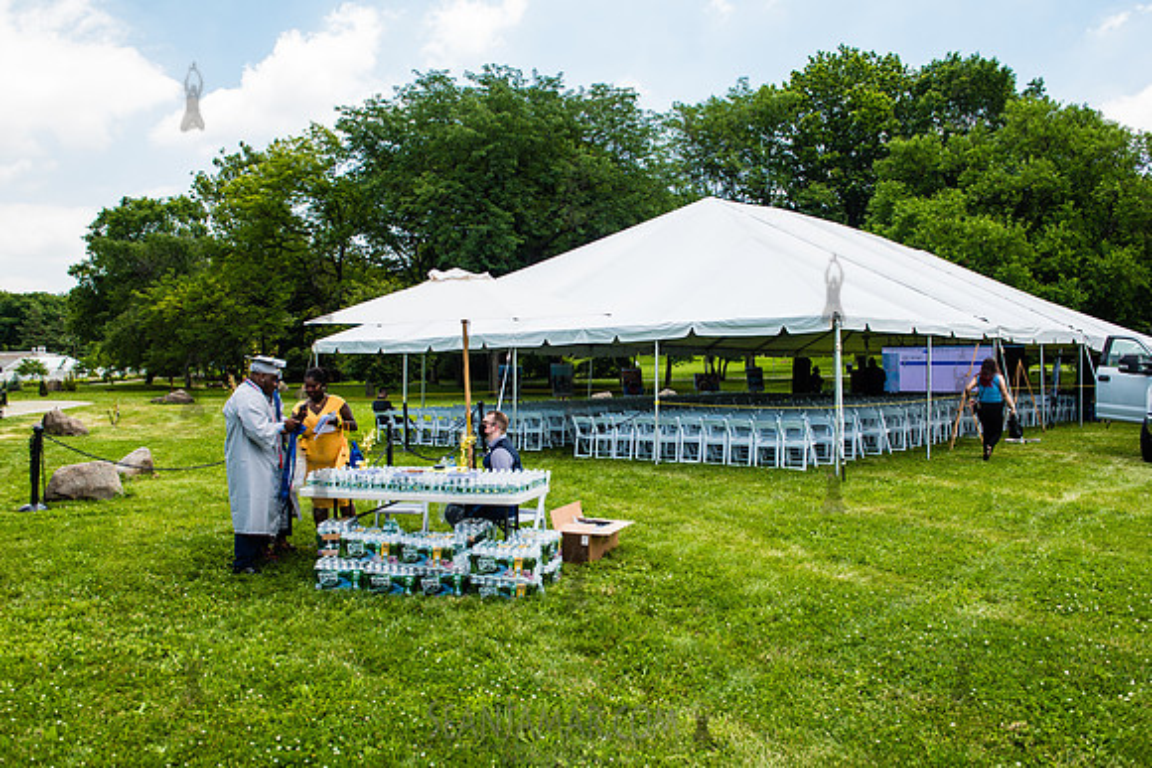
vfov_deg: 43.7
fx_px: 958
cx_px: 576
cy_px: 384
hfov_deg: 62.0
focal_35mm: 30
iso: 200
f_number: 5.6
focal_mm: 28
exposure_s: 1/500
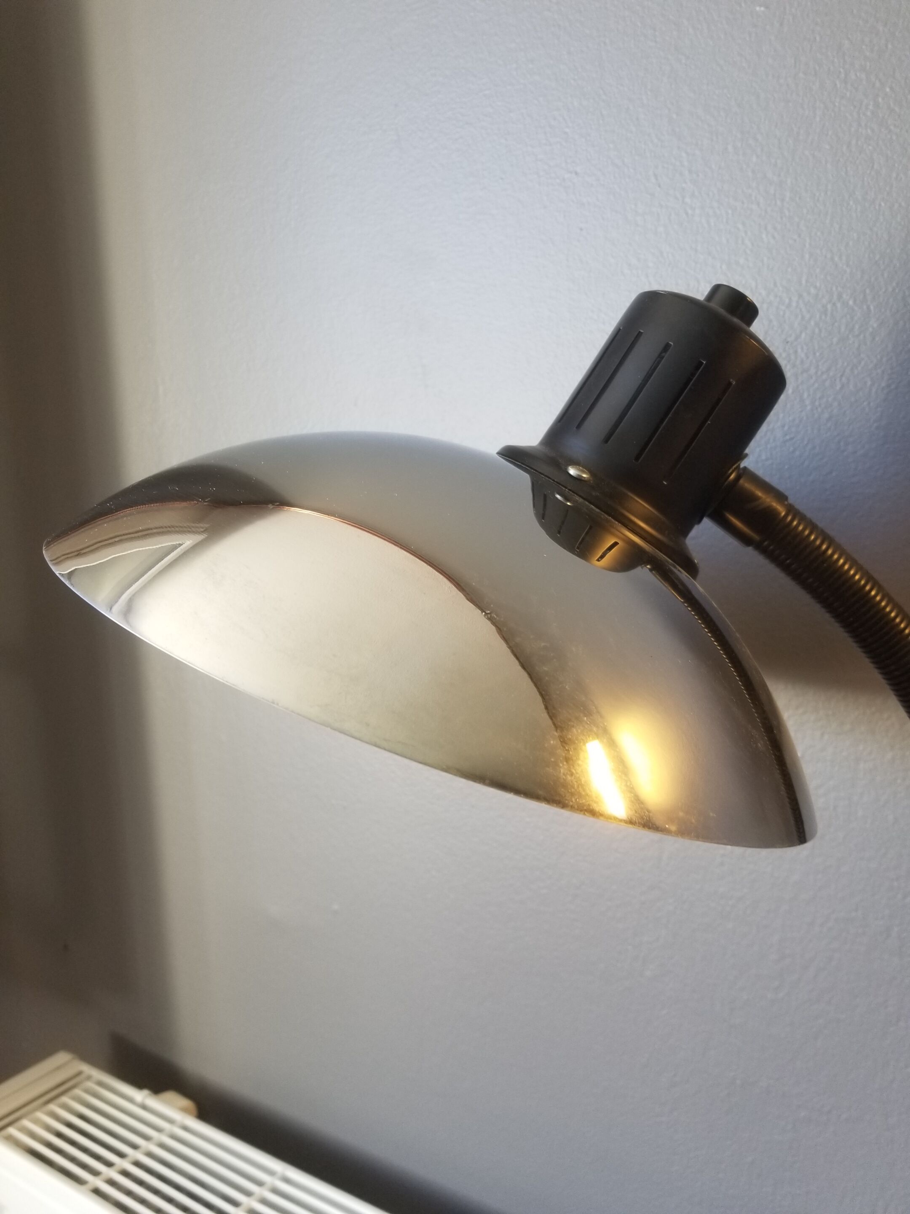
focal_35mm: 26
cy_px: 607
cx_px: 455
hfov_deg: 53.1
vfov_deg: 67.3
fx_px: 911
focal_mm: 4.25
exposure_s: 1/50
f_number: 1.7
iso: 80
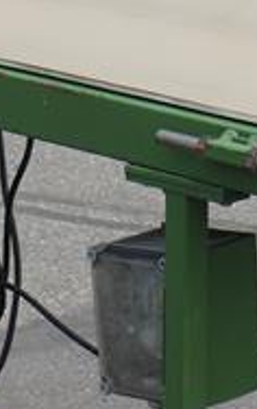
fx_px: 2737
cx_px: 112
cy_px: 376
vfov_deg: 8.5
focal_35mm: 245
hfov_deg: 5.4
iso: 160
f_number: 8
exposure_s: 1/250
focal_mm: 34
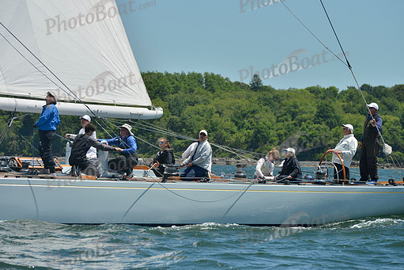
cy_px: 118
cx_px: 198
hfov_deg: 9.1
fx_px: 2548
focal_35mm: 227
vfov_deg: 6.1
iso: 280
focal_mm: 200
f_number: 9
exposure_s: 1/1250
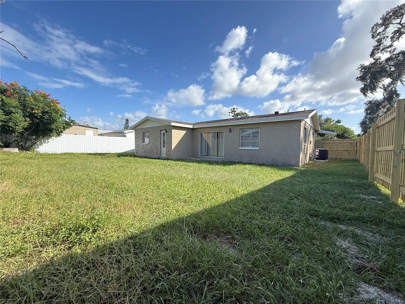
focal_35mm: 14
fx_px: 164
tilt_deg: -2.6
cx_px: 202
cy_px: 152
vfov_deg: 85.7
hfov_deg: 102.1
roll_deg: -1.1
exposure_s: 1/430
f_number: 2.2
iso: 64
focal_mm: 2.22
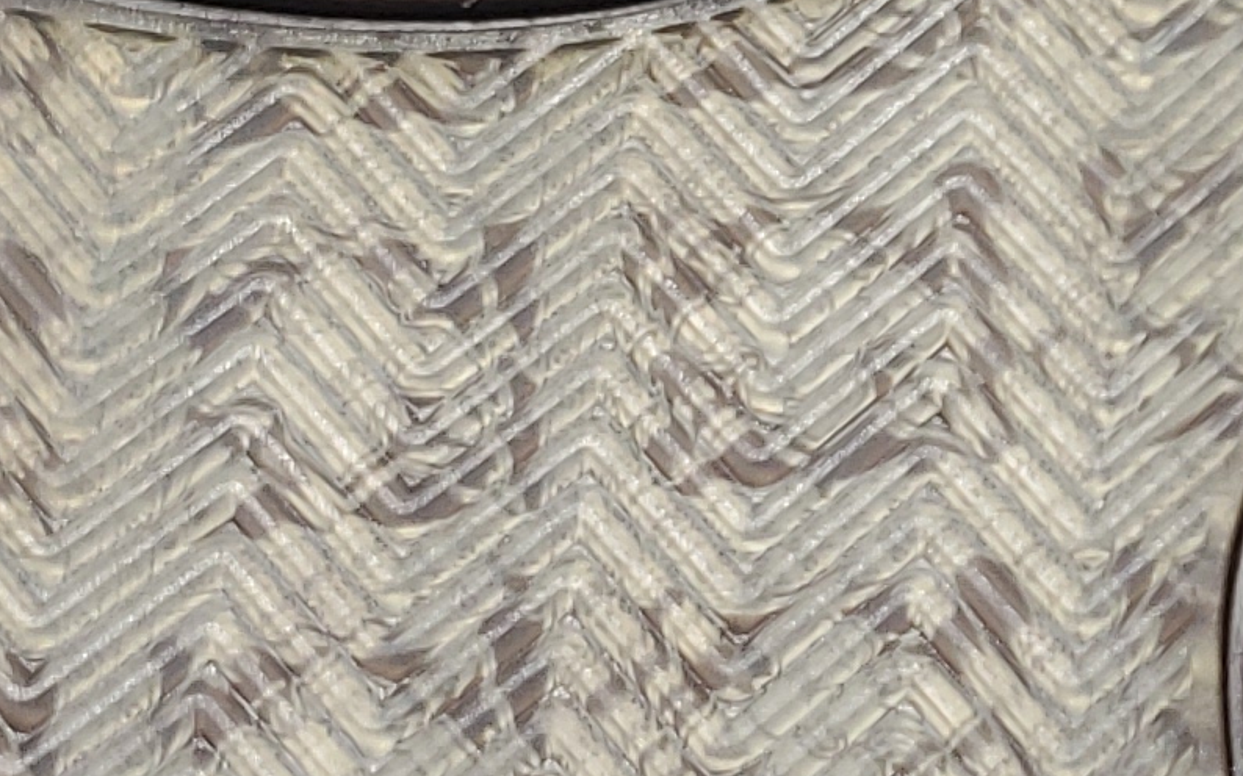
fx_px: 4742
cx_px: 1766
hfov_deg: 14.1
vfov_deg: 9.3
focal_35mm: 140
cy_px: -55
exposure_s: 1/401
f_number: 1.5
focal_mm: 4.3
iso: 50
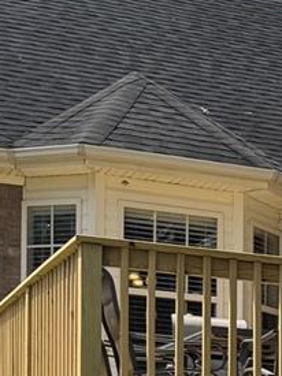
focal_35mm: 134
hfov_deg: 10.2
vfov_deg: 13.8
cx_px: 574
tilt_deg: +1.5
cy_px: 561
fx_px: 1457
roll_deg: -0.1
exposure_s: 1/4673
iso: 100
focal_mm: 6.76
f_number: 1.78
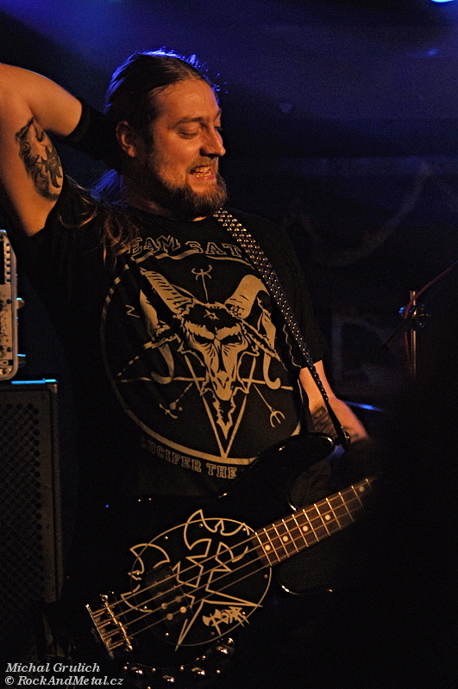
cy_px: 344
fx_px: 2010
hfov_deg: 13.0
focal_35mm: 105
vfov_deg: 19.5
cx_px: 229
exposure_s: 1/100
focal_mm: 70
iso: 640
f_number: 2.8
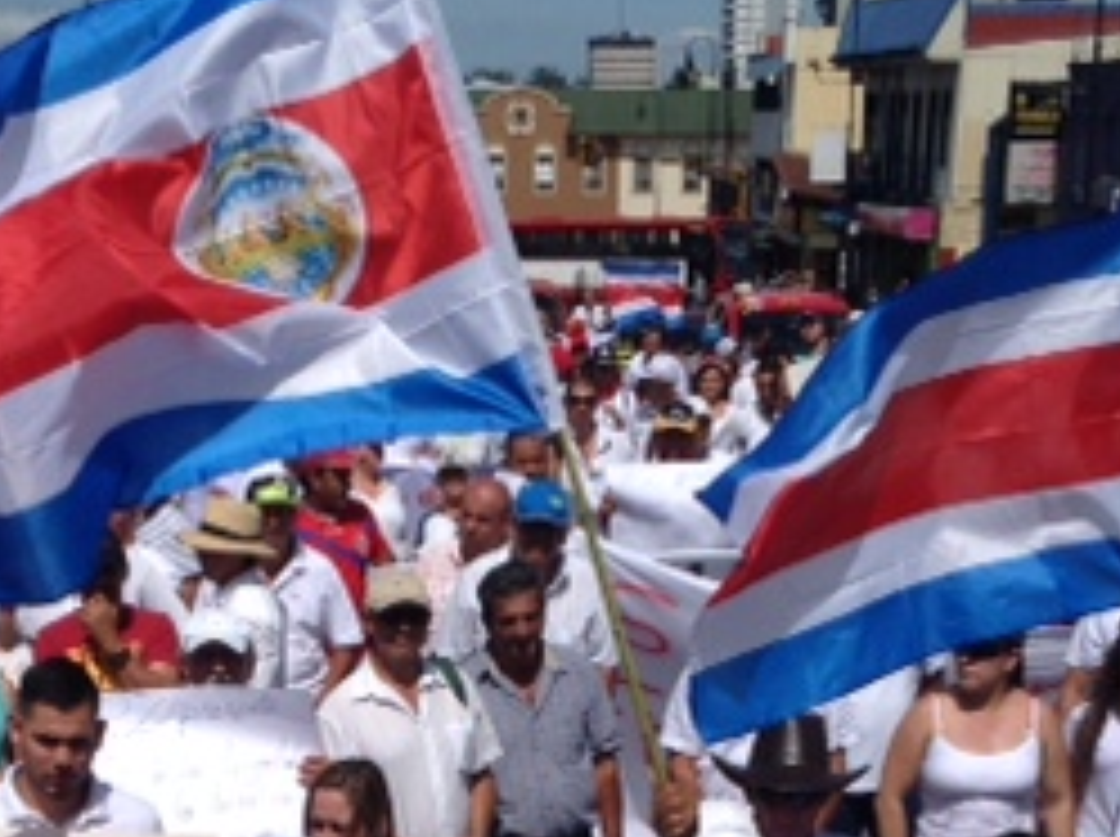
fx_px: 2908
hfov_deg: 21.8
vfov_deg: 15.7
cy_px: 1030
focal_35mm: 90
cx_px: 472
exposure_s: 1/4329
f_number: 2.4
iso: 50
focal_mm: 4.28
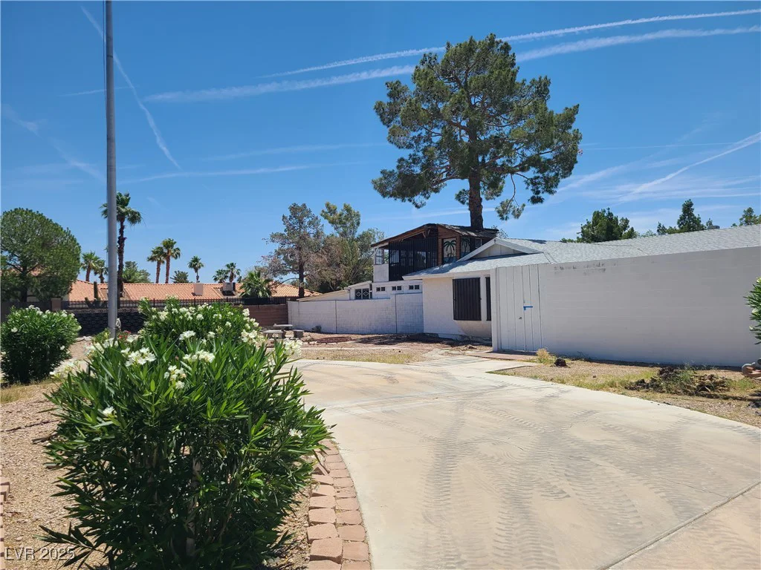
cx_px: 380
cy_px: 285
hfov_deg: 67.3
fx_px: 572
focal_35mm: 26
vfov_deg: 53.1
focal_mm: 5.4
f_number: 1.8
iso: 40
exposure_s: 1/3067
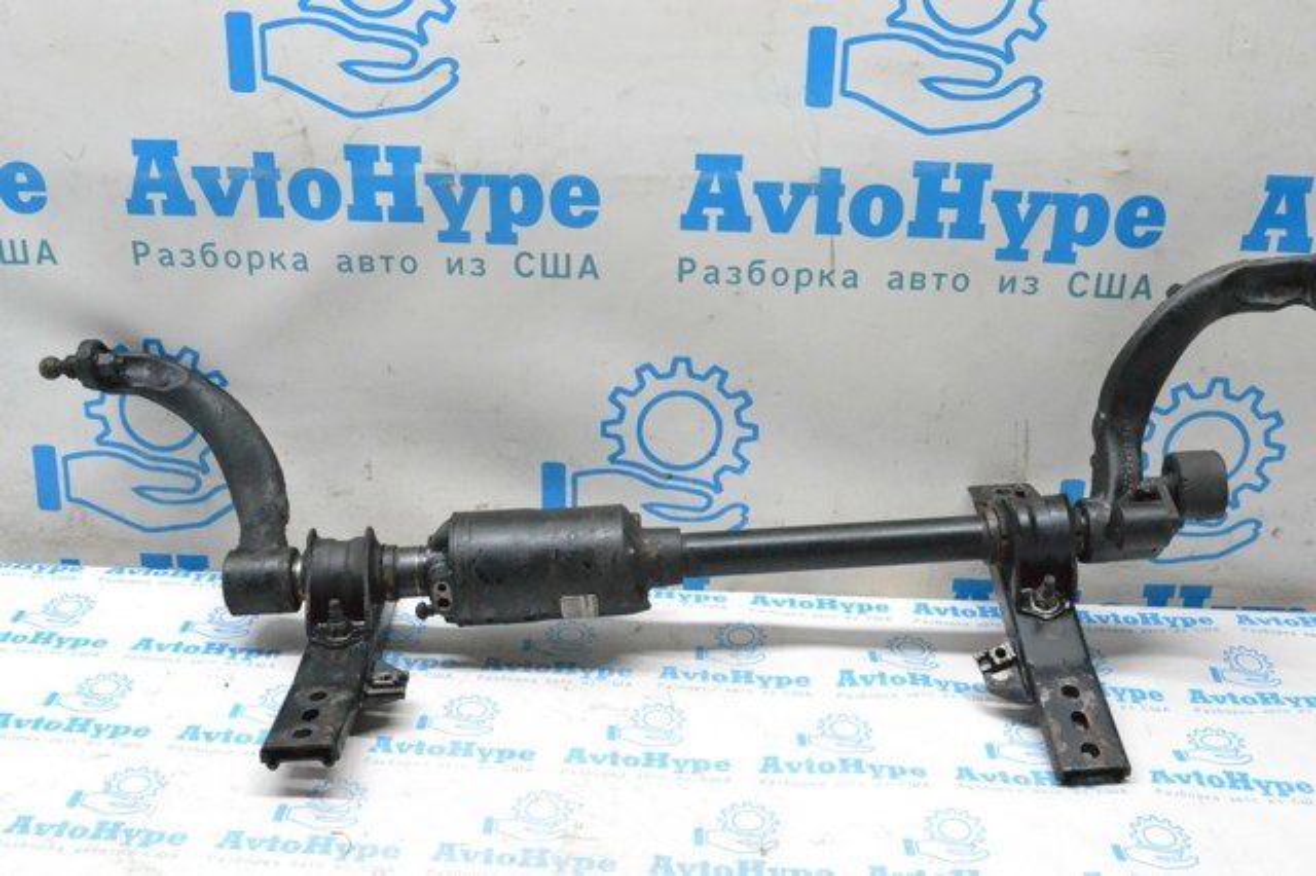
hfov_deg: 49.6
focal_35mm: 39
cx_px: 658
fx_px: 1425
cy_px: 438
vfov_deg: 34.2
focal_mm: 26
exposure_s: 1/125
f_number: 10
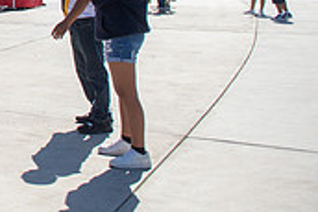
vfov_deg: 15.7
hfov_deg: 19.9
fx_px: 716
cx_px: -216
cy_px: -93
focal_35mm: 81
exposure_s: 1/2500
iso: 250
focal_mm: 24
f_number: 4
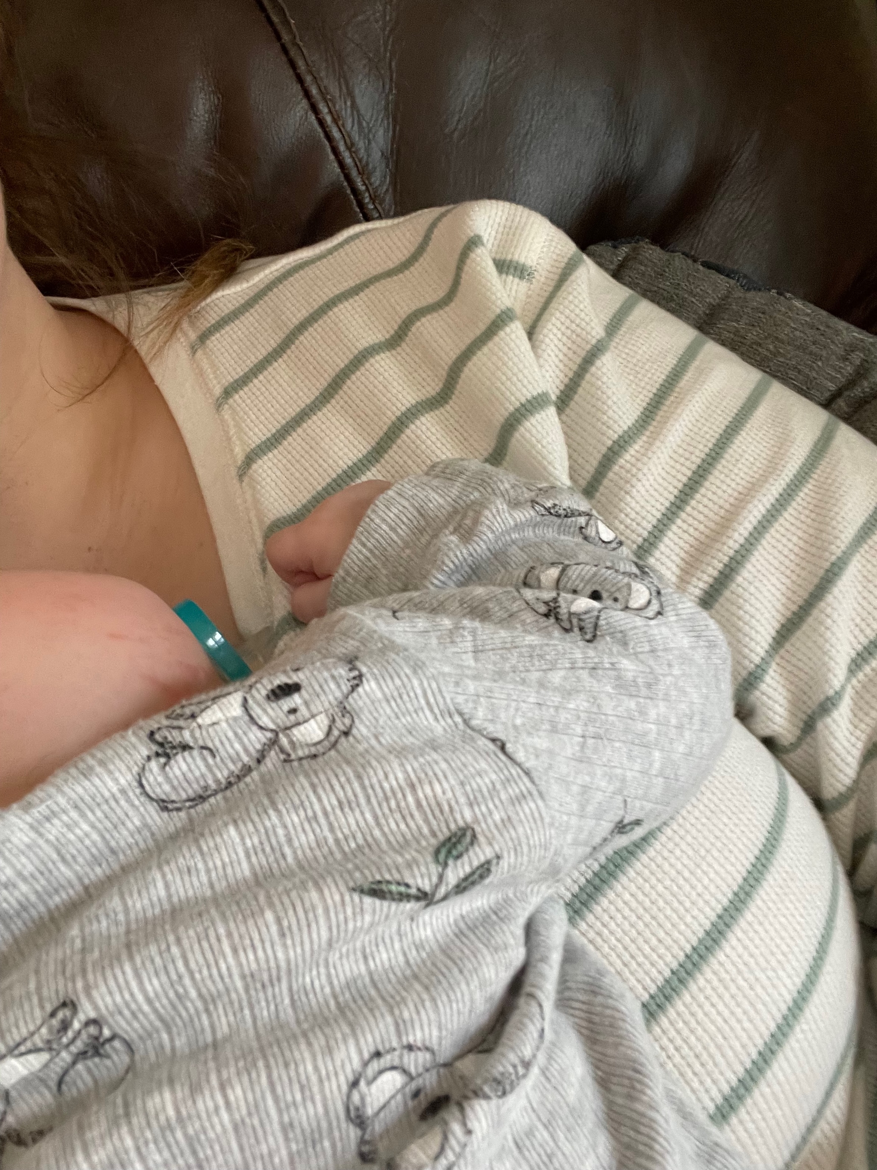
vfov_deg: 60.0
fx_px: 1013
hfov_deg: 46.8
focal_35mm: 30
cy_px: 585
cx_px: 438
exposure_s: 1/31
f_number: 2.2
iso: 200
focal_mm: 2.71
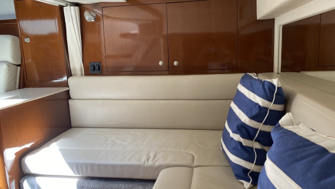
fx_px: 258
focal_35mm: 29
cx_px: 164
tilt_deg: -9.7
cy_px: 98
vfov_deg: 40.2
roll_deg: +4.4
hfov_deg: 66.0
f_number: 1.8
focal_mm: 4.25
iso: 100
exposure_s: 1/121
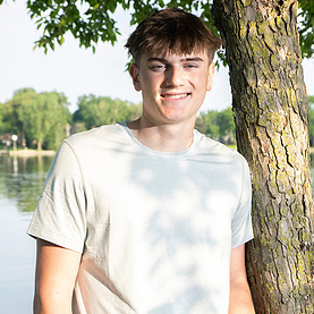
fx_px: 780
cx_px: 166
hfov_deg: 22.8
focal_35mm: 76
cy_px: 232
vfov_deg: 22.6
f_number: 7.1
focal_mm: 55
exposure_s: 1/160
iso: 200
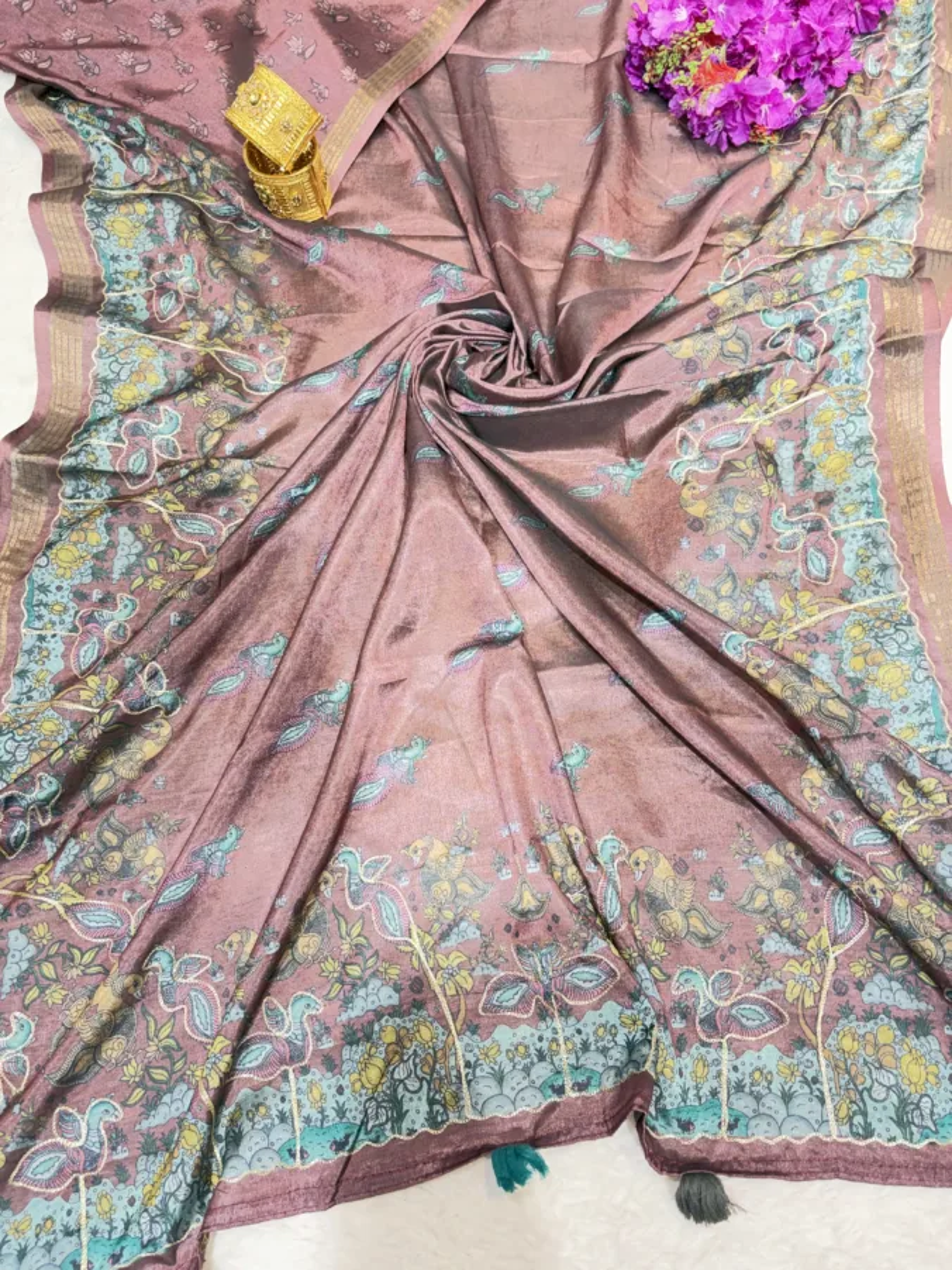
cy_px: 635
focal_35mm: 26
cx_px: 476
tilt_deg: -69.5
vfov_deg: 67.3
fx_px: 953
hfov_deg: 53.1
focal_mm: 5.96
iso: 100
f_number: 1.6
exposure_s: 1/50
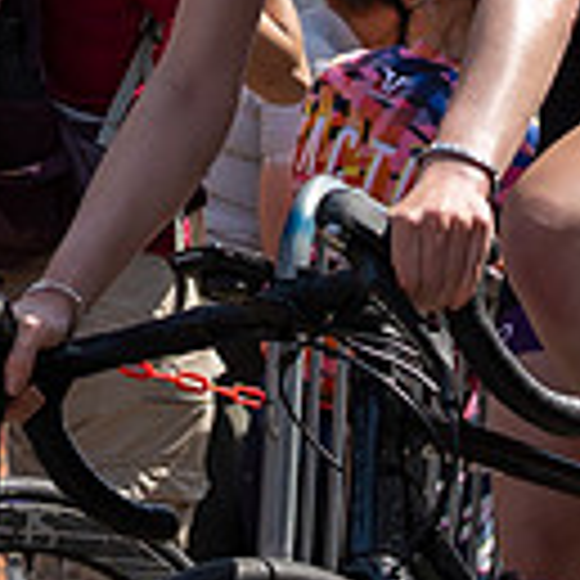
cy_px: 222
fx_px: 6237
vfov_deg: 5.3
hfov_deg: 5.3
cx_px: 324
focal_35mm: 329
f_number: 3.5
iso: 160
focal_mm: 38
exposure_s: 1/2500
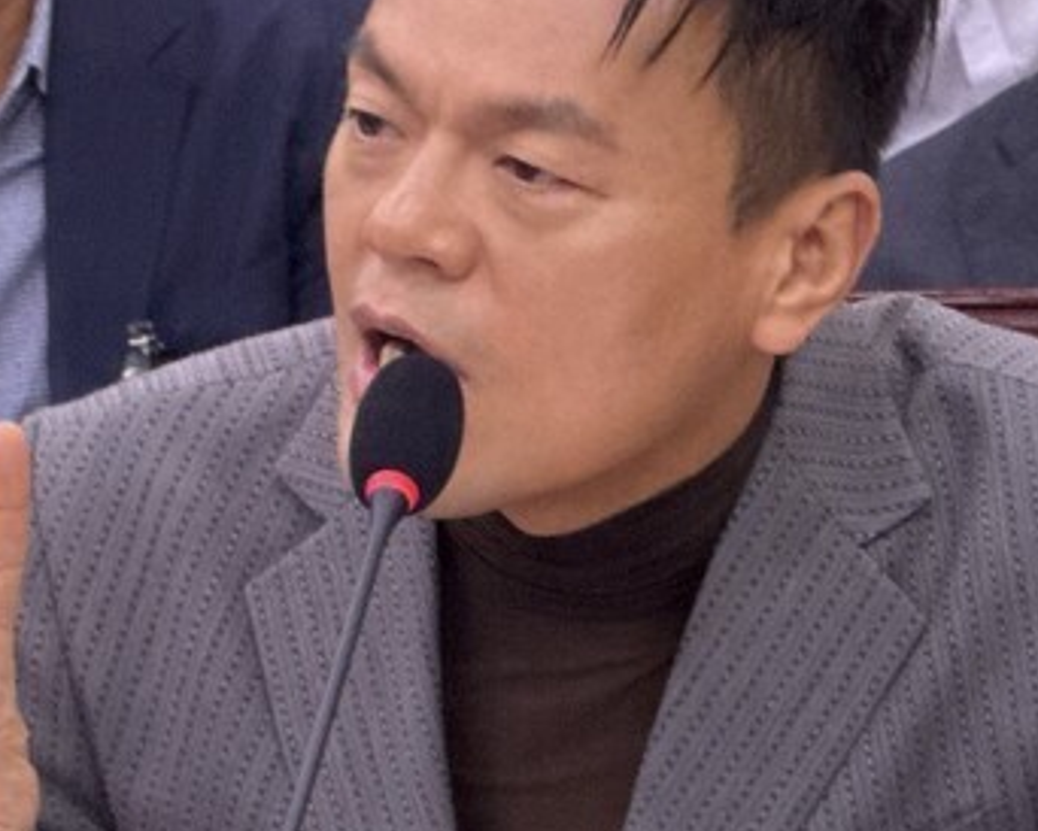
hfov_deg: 4.4
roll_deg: +1.5
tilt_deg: -7.7
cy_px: 607
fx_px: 13463
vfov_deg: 3.5
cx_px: 628
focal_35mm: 438
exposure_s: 1/60
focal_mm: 15.66
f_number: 2.8
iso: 500
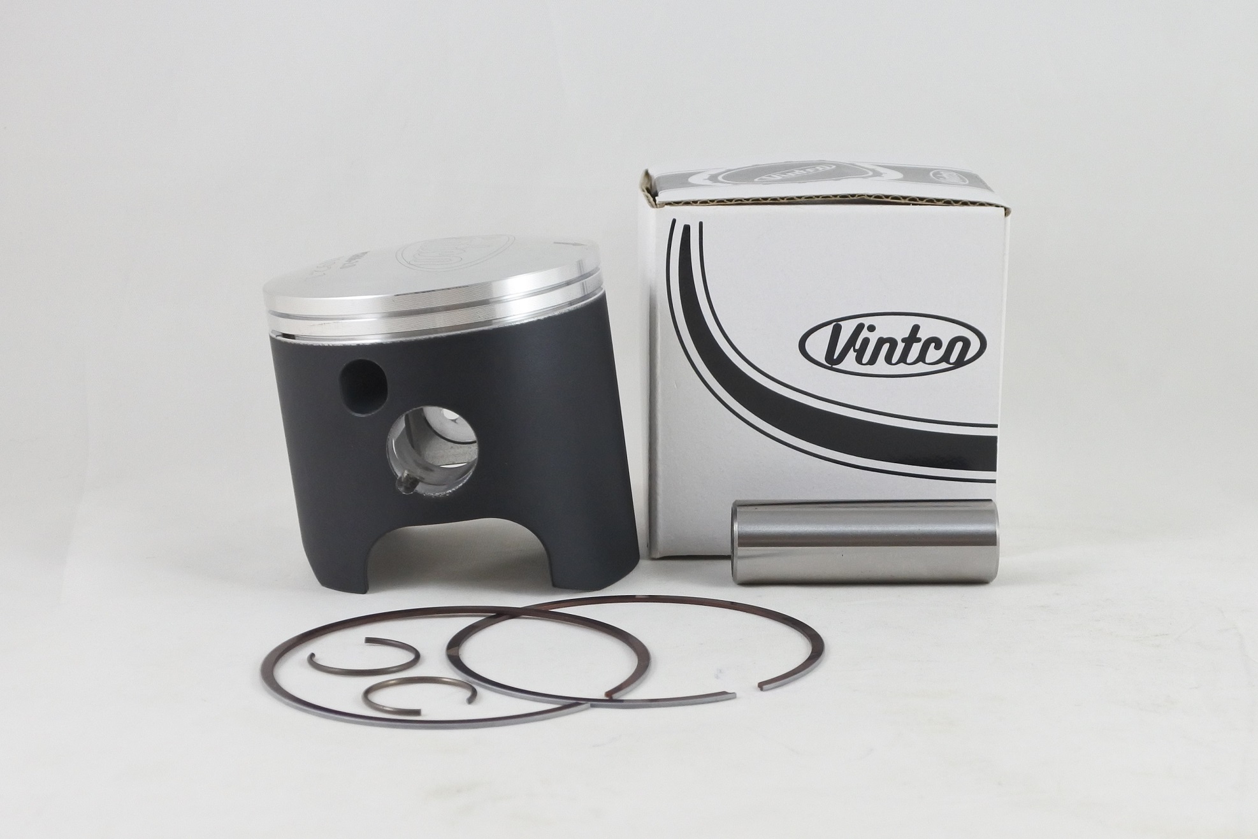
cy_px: 420
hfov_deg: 44.5
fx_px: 1538
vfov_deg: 30.5
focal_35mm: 44
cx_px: 629
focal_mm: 16.5
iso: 500
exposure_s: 1/125
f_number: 4.5
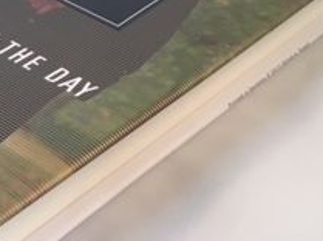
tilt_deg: -46.0
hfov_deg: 20.7
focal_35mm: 89
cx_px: -54
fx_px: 829
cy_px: 179
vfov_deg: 16.5
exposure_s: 1/20
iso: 32
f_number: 2.2
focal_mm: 4.15
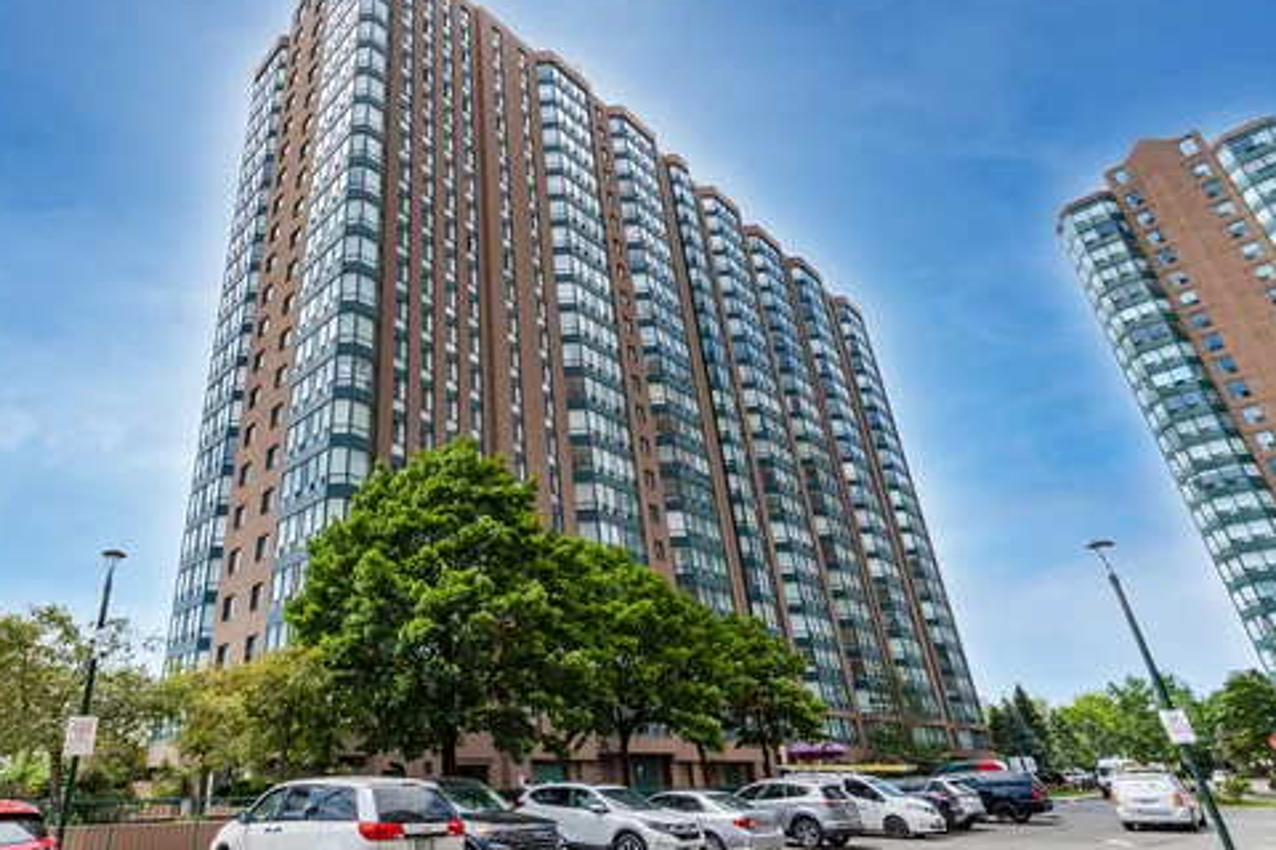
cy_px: 445
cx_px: 478
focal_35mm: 20
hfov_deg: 82.4
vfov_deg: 61.9
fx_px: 709
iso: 64
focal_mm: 10
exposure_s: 1/160
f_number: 11
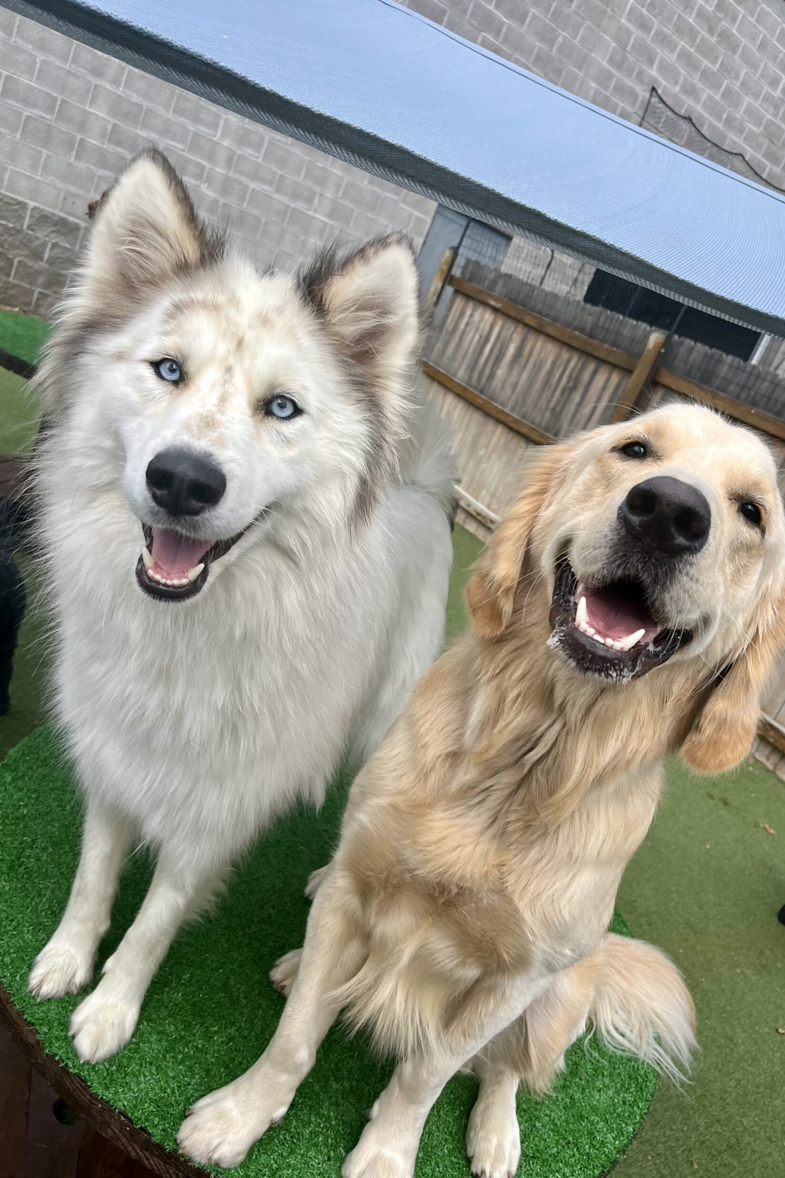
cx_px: 434
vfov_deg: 65.5
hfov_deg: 46.3
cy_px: 603
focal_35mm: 28
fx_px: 916
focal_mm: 5.1
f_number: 1.6
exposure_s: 1/1802
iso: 50
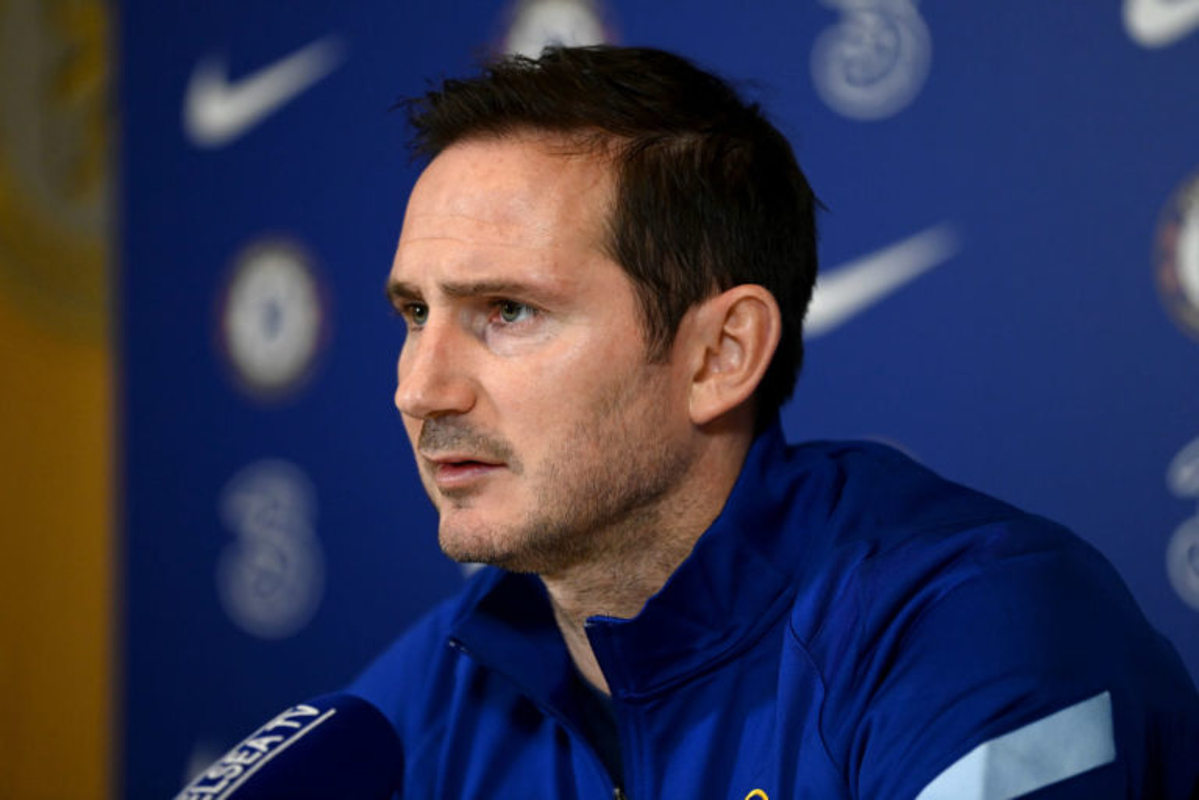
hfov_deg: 10.8
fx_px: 6328
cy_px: 400
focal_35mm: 190
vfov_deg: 7.2
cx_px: 600
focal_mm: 190
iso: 3200
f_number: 2.8
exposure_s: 1/500
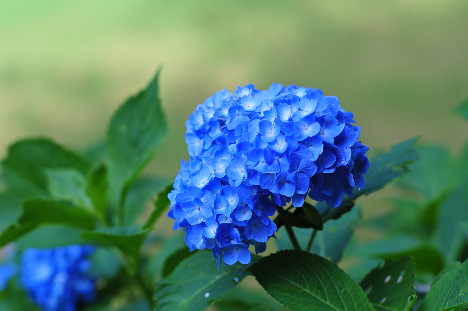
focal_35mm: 105
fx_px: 1364
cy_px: 156
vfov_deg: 13.0
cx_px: 234
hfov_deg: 19.5
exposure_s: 1/400
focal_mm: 105
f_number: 4
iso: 200
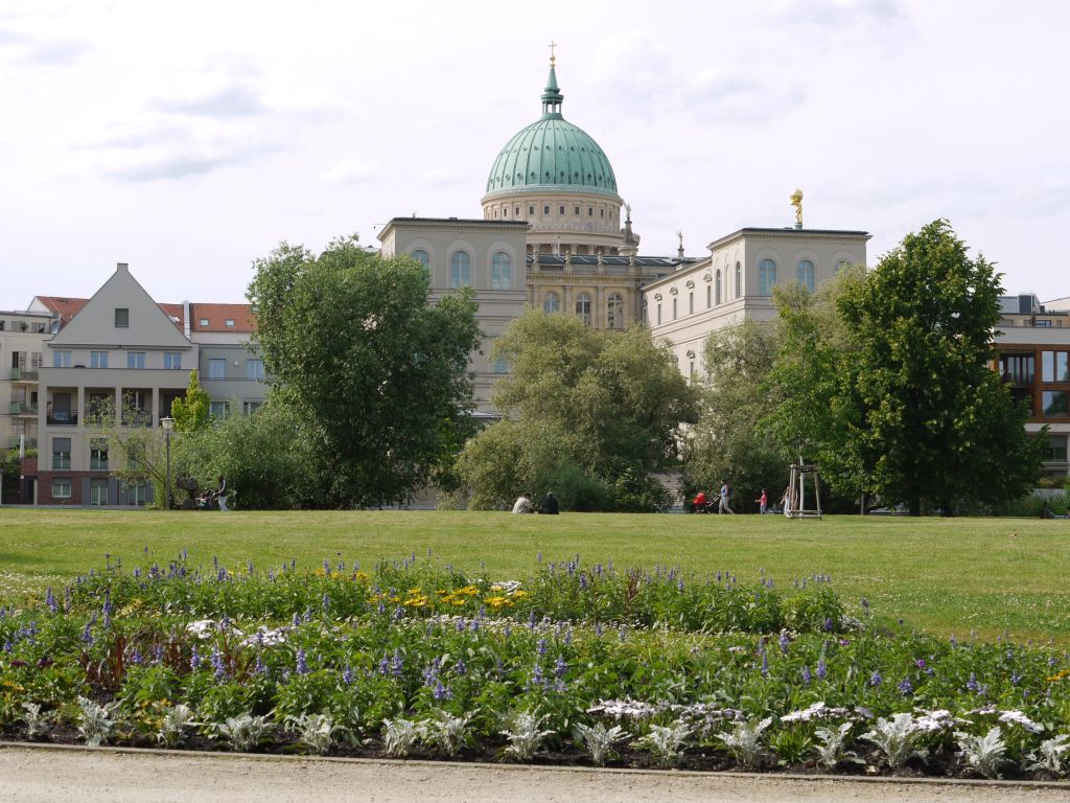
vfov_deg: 23.7
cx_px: 535
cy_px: 402
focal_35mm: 62
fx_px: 1916
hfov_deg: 31.2
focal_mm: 31
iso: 100
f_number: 9
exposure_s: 1/200
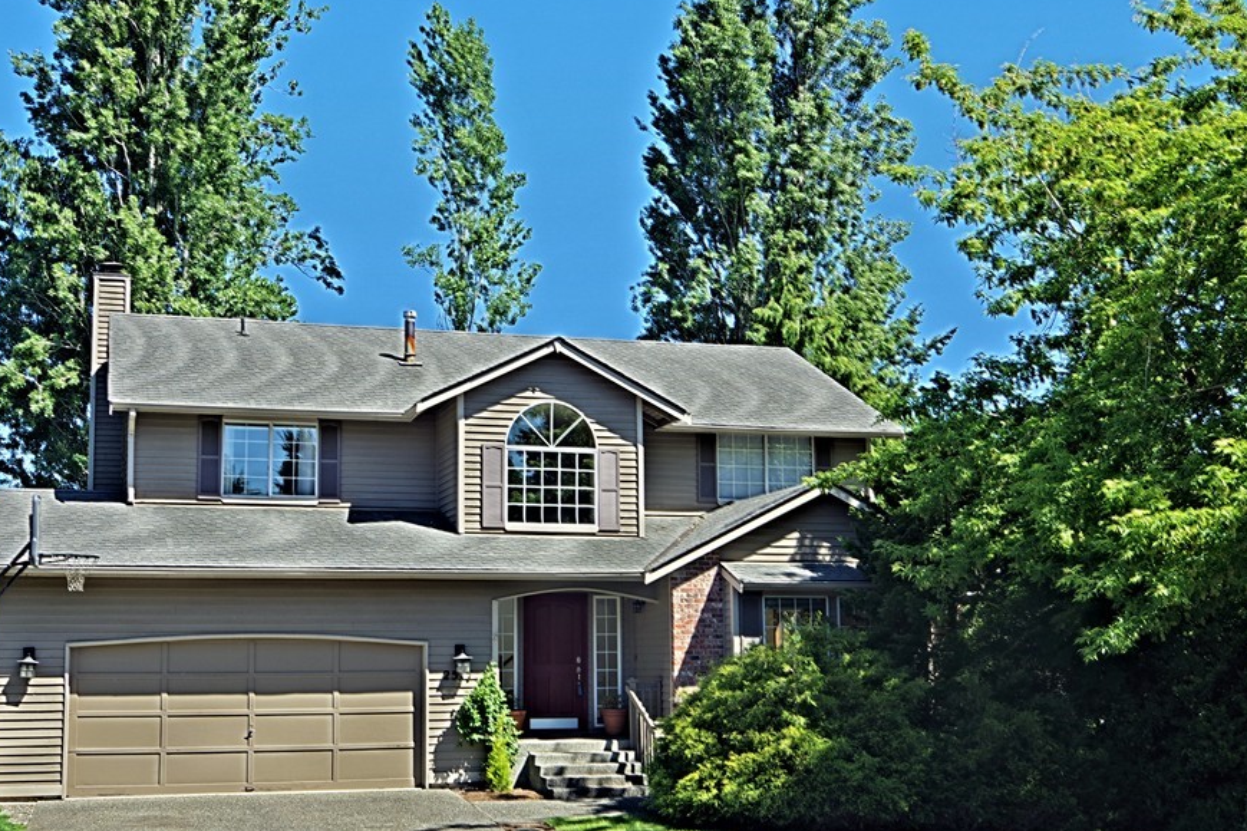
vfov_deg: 29.8
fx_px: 1558
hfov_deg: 43.5
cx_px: 554
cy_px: 475
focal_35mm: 45
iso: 100
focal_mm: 24
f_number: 11
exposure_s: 1/125
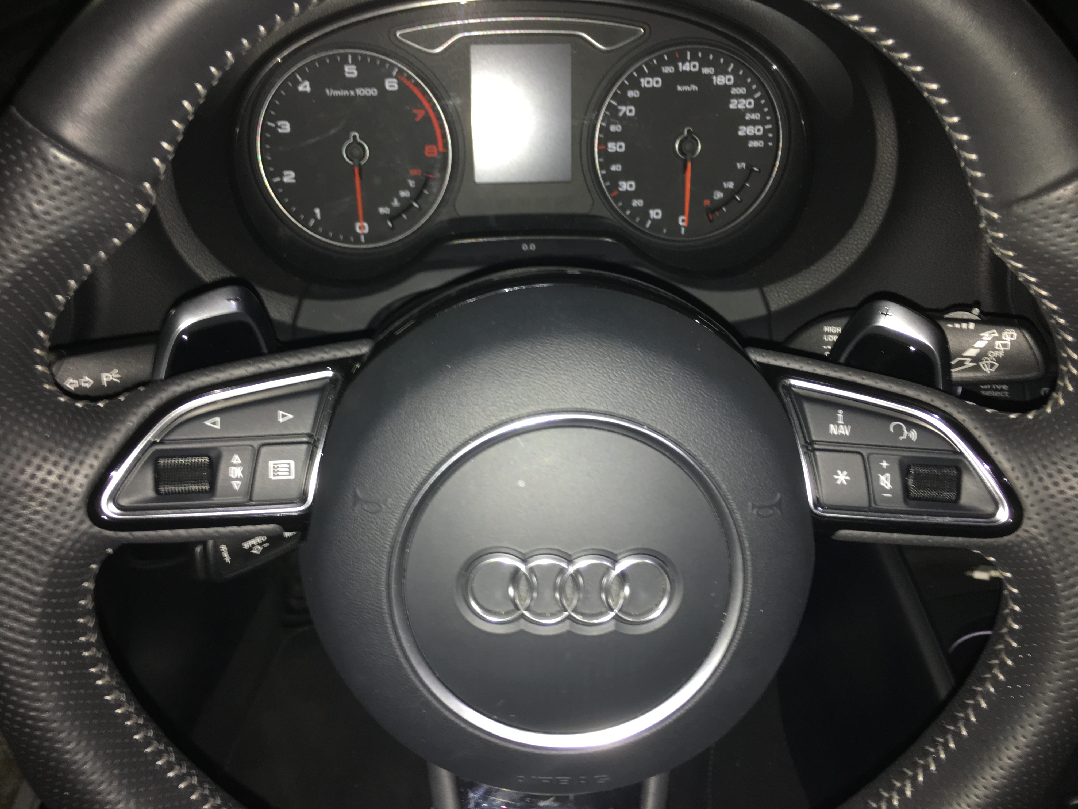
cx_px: 539
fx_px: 903
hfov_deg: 61.7
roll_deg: +0.4
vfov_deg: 48.2
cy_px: 404
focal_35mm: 29
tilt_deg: -40.0
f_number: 2.2
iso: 50
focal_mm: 4.15
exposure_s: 1/17
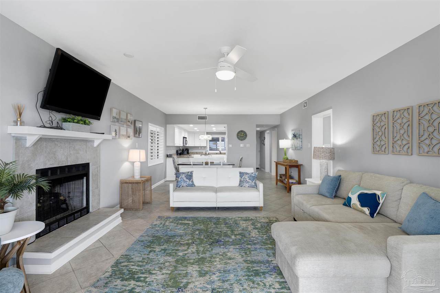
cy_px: 146
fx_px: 208
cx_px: 220
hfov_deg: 93.3
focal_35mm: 17
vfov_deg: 70.4
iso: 500
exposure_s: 1/10
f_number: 11
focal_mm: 17
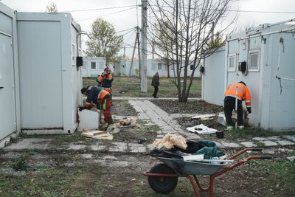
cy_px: 98
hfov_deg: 58.7
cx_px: 148
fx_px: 262
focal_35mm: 32
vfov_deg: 41.1
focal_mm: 32
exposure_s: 1/1000
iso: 400
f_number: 6.3
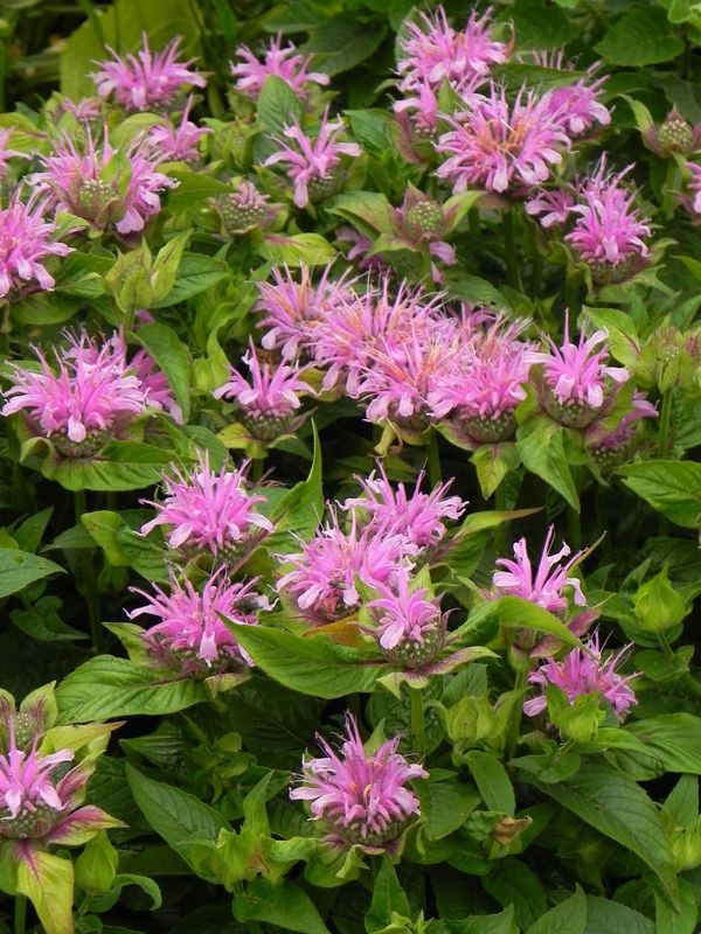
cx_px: 350
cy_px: 467
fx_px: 4374
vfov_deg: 12.2
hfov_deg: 9.2
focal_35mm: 162
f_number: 5
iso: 160
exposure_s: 1/320
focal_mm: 28.8
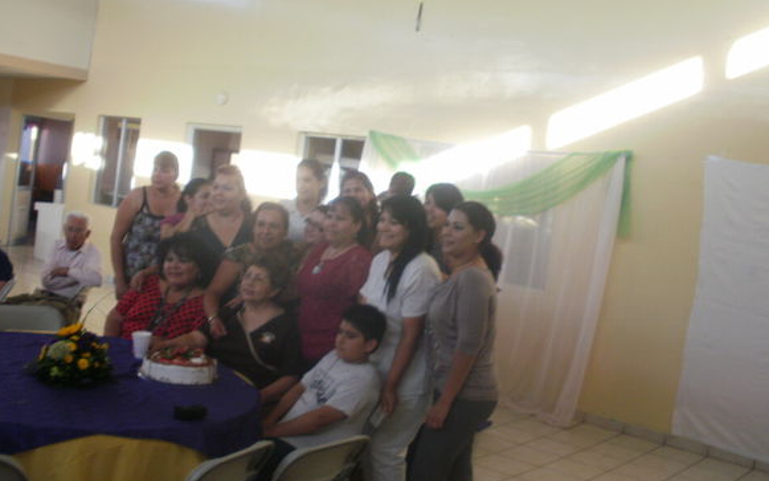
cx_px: 372
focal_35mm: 42
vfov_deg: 30.5
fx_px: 880
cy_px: 211
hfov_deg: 47.2
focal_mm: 6.3
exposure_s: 1/40
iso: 100
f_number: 3.5
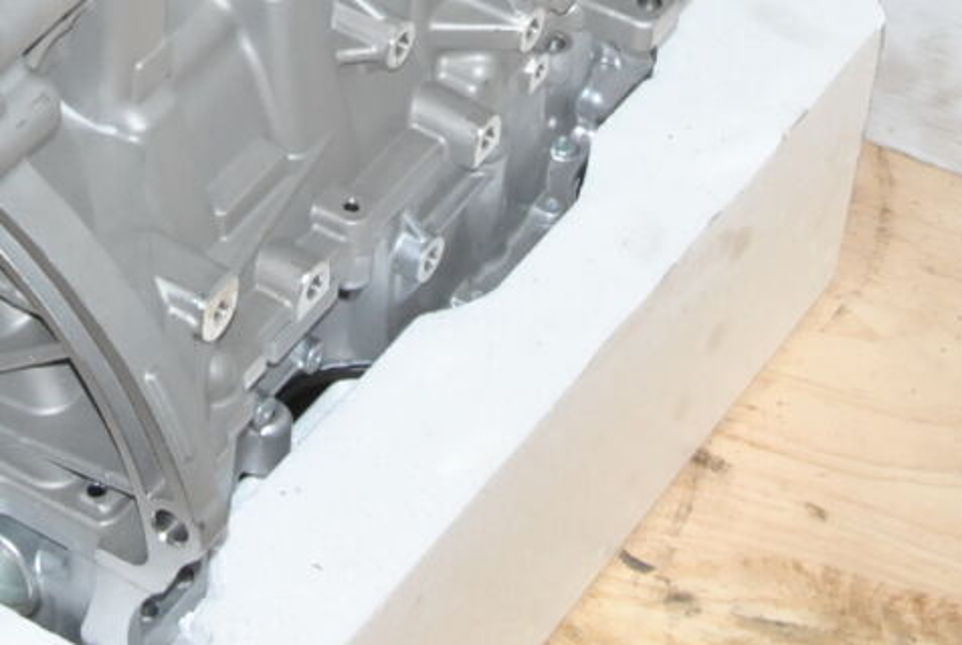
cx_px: 194
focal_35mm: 131
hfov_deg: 15.5
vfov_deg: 10.2
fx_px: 3506
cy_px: -292
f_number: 14
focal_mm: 26
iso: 800
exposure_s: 1/200
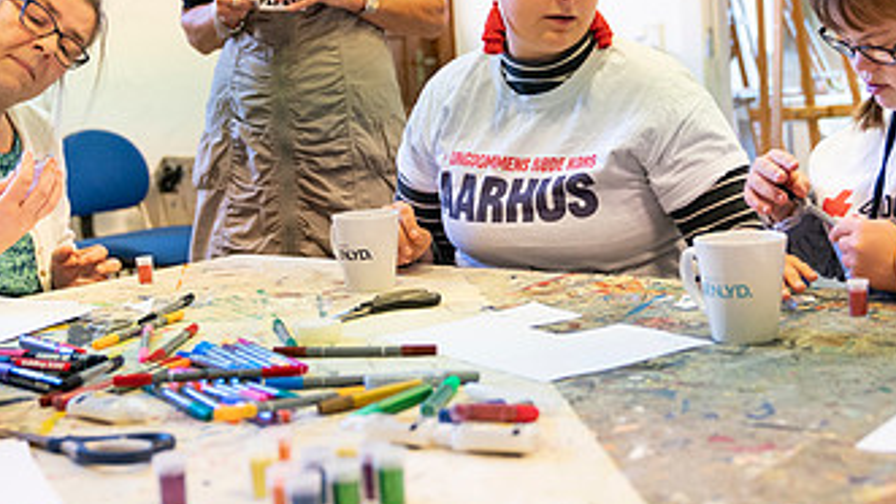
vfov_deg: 21.0
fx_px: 1354
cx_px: 522
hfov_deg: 36.5
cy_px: 159
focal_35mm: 57
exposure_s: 1/320
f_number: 2.8
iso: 3200
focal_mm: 31
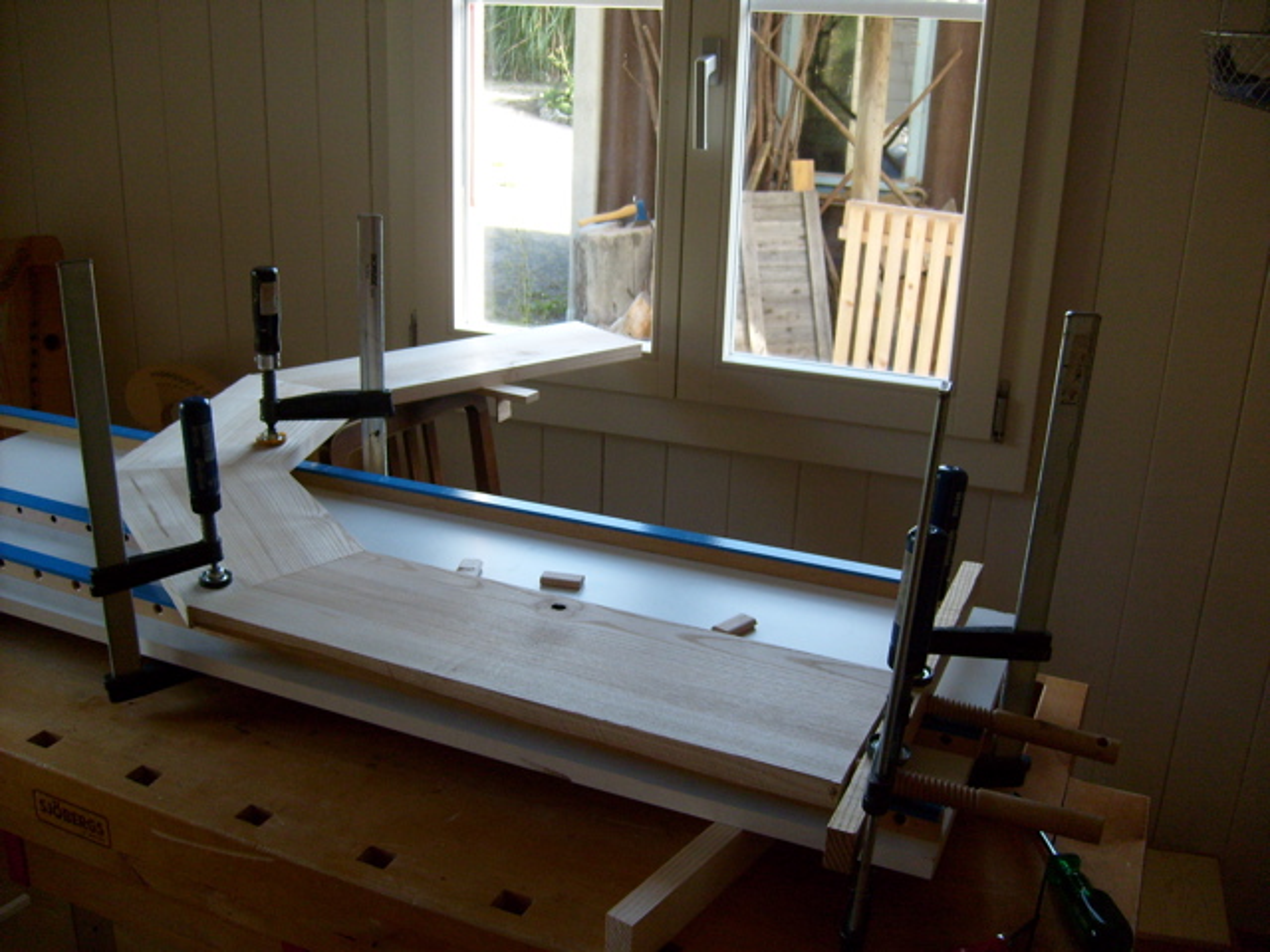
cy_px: 476
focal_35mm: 35
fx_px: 1284
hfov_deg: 52.6
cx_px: 635
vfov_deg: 40.7
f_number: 2.8
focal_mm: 5.8
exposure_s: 1/90
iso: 100
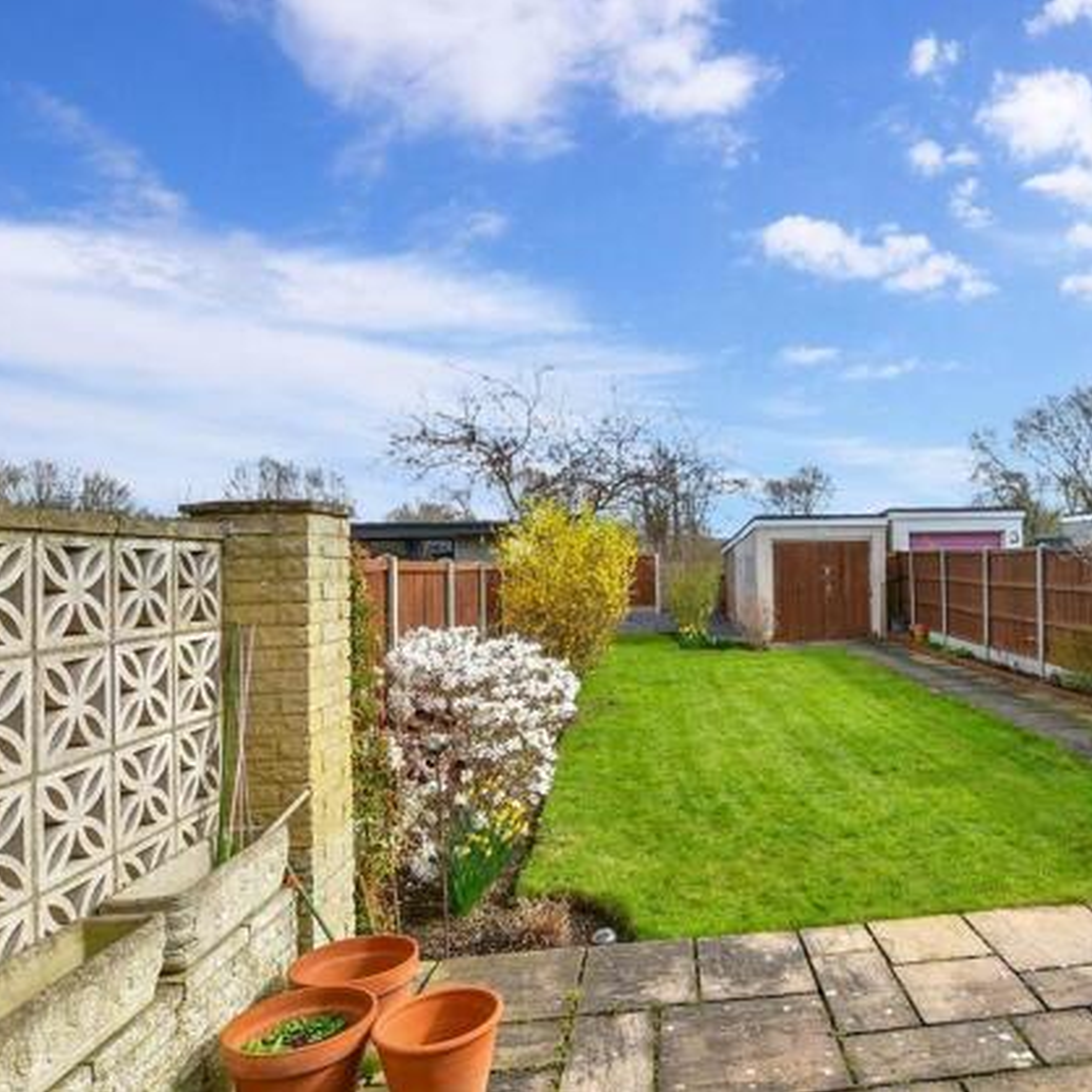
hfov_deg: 71.0
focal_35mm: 20
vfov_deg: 74.8
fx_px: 714
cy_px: 526
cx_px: 784
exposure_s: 1/160
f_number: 8
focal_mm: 10
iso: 160
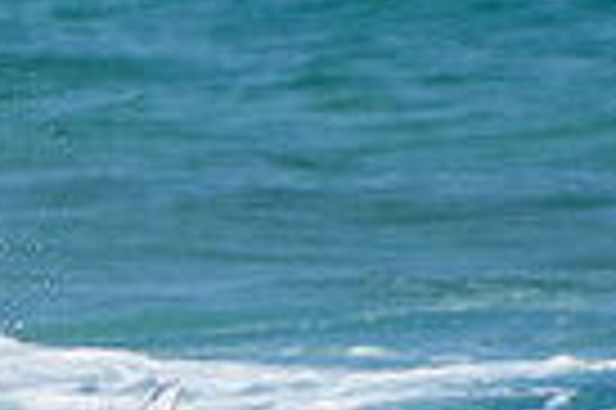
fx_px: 43393
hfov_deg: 0.8
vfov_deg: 0.5
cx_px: -207
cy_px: 561
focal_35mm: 2539
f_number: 5.6
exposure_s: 1/2000
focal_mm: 400
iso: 250
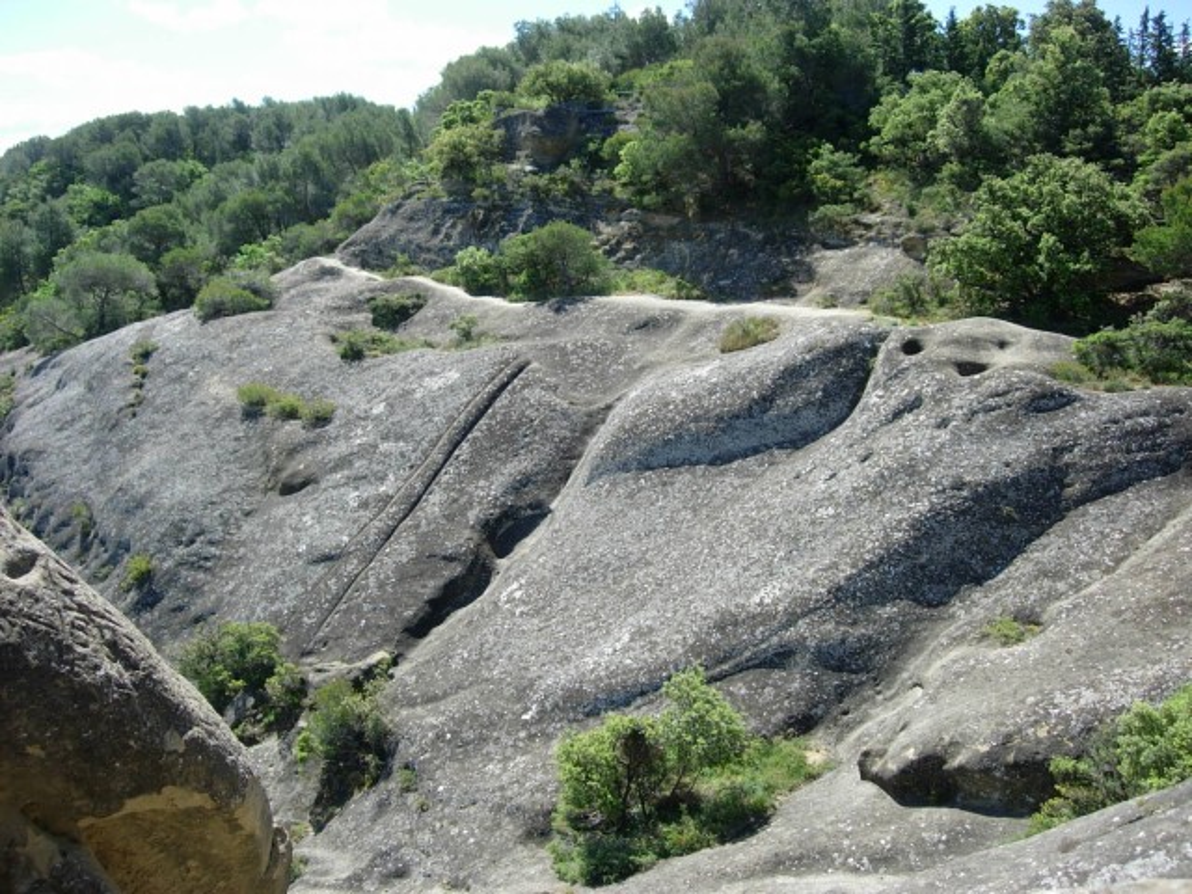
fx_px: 1309
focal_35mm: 38
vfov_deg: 37.7
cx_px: 596
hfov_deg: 49.0
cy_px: 447
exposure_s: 1/703
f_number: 2.8
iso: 64
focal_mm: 7.8
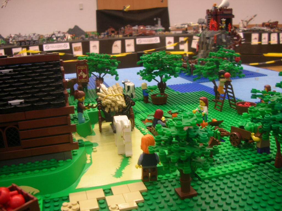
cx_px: 141
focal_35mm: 35
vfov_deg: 40.7
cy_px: 106
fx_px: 285
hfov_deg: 52.6
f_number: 2.8
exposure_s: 1/11
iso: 50
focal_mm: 5.8
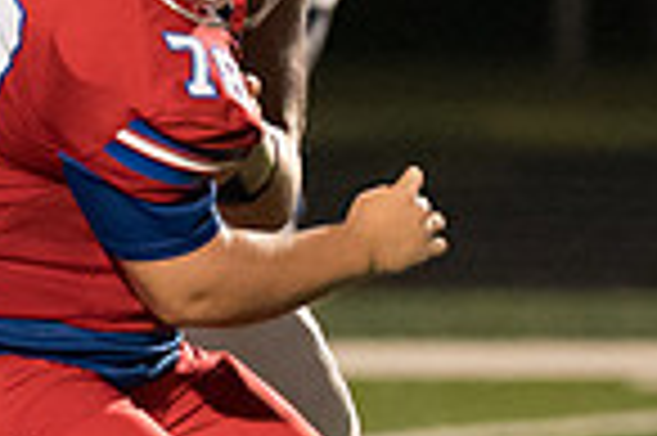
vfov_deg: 1.0
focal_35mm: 1404
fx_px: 25594
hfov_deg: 1.5
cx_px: 184
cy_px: 417
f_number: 2.8
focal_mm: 200
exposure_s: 1/1000
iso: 8000
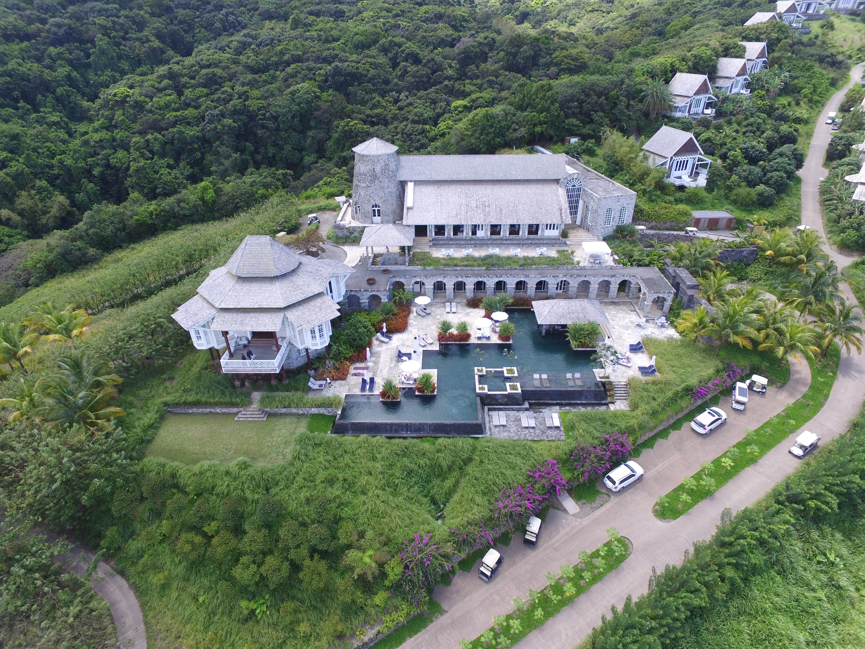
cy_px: 324
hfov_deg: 81.7
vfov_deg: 66.0
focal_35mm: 20
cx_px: 432
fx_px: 500
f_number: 2.8
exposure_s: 1/251
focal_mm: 3.61
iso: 100
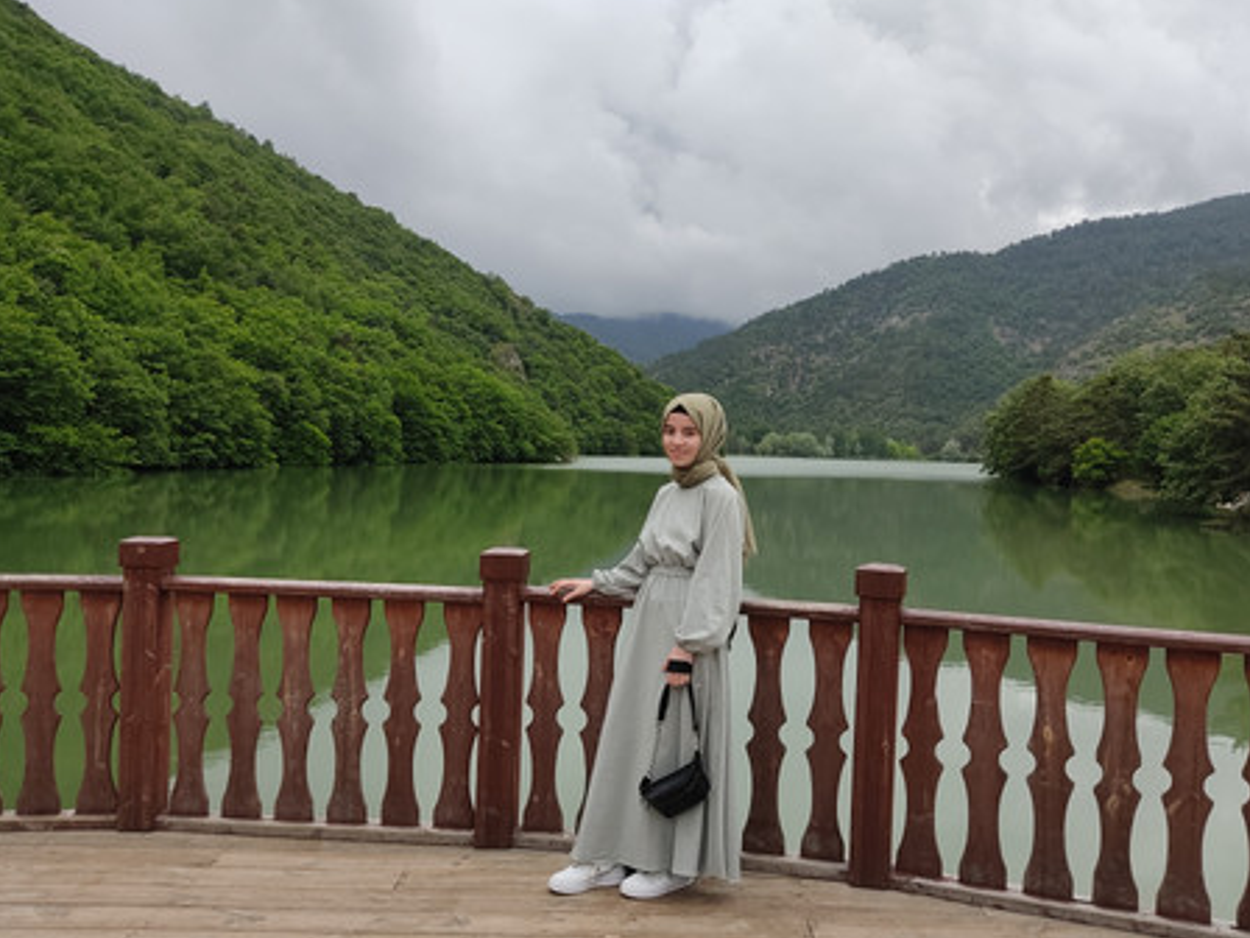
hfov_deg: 61.6
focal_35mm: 29
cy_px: 479
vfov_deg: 48.2
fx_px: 1047
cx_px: 664
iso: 100
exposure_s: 1/918
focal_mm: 4.74
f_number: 1.79
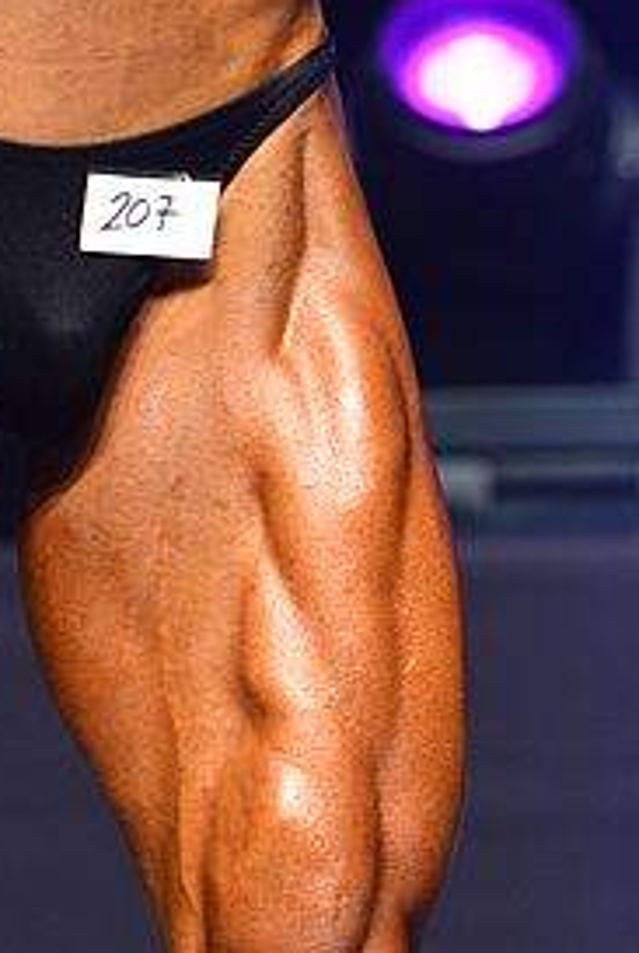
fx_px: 13500
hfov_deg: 2.7
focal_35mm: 509
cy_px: 237
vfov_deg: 4.0
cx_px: -106
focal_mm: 116
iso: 640
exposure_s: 1/200
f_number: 3.2
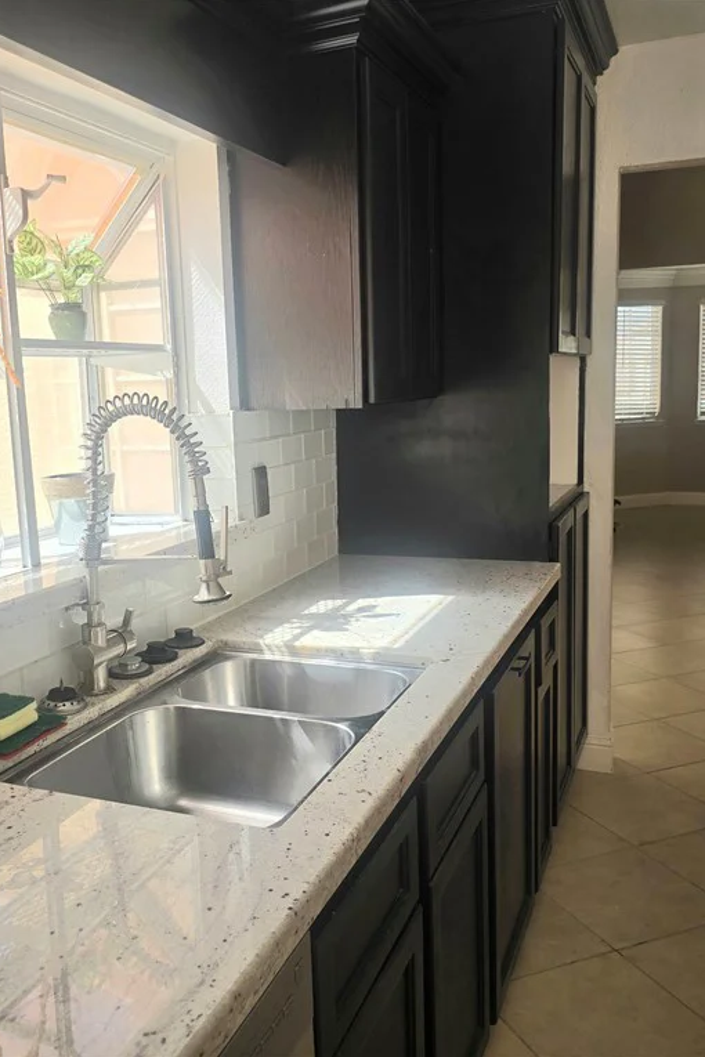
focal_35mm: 32
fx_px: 940
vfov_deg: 58.7
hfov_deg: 40.9
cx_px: 271
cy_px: 528
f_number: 1.7
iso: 25
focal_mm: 6.3
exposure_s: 1/182
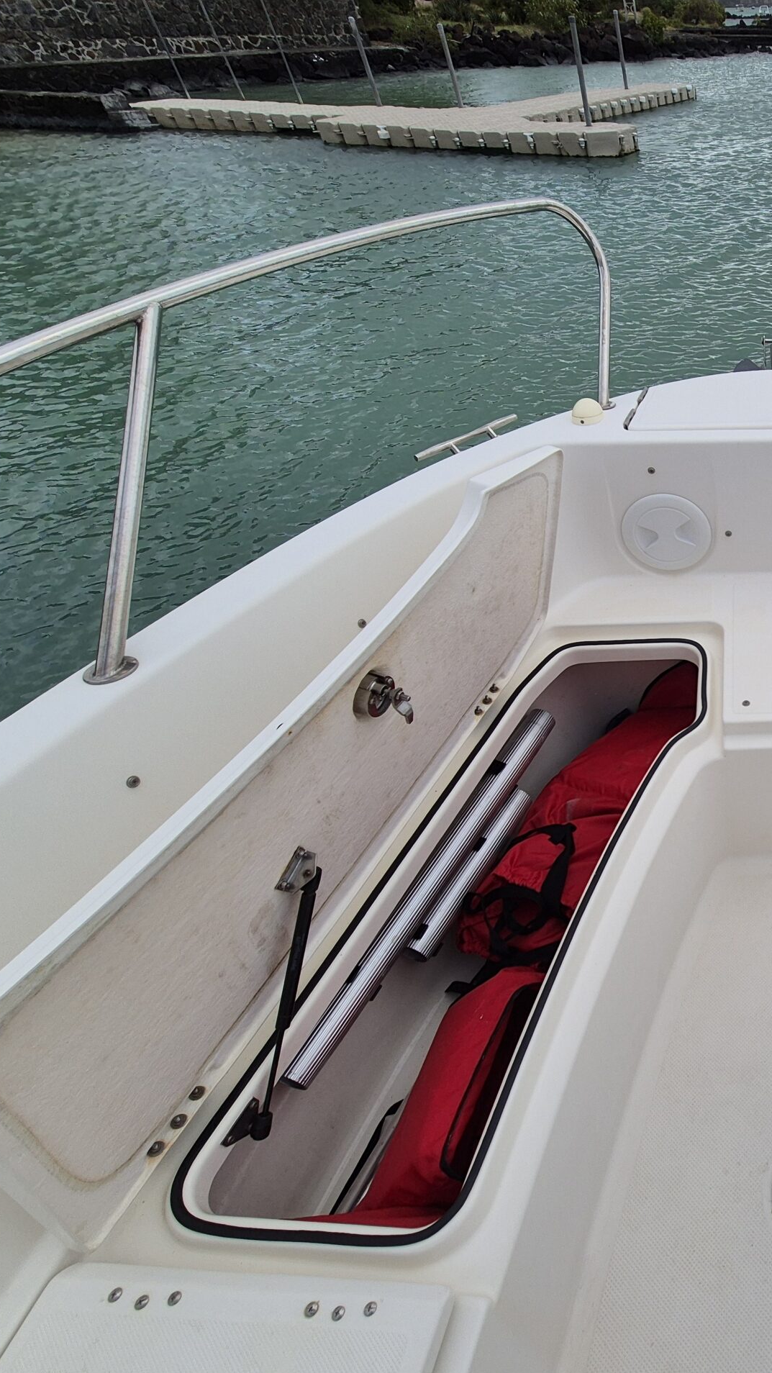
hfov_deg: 46.0
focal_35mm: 19
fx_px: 692
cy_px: 690
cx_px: 818
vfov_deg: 89.6
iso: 50
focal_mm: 2.2
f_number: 2.2
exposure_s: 1/2408
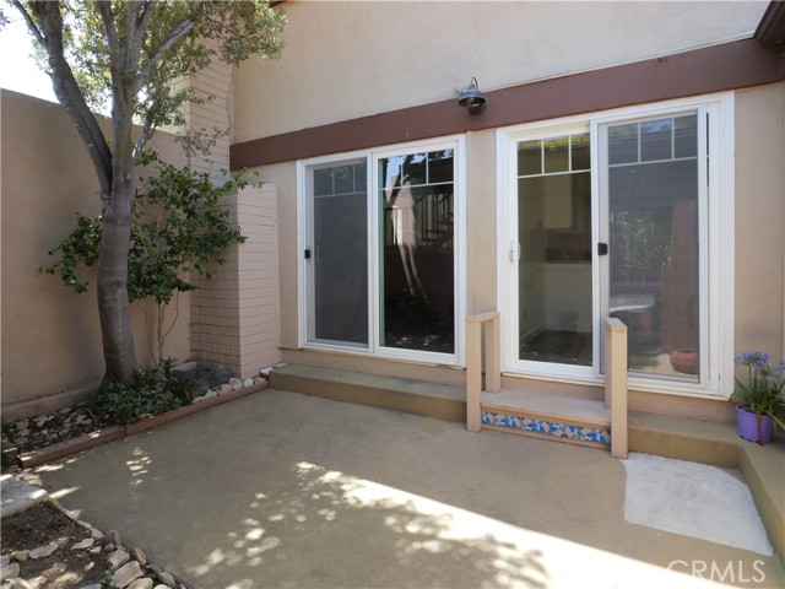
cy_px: 294
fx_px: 408
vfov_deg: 71.6
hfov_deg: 87.8
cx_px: 392
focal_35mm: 18
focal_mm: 9
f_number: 11
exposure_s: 1/40
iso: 320
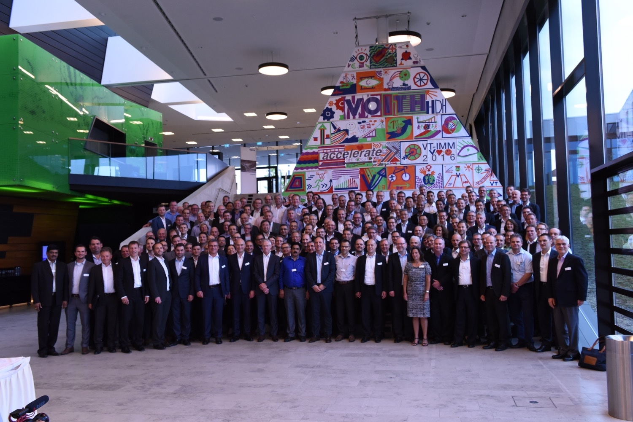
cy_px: 211
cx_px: 316
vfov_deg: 38.9
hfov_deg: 55.8
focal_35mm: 34
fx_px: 598
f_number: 6.3
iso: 2000
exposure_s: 1/125
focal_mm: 34
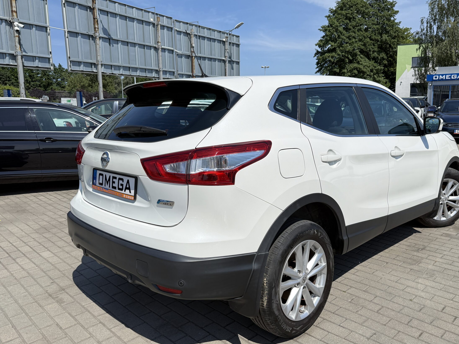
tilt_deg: -9.2
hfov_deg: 63.3
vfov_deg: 49.8
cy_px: 168
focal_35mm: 28
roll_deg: +0.1
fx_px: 371
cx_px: 255
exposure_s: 1/3584
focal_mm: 6.76
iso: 100
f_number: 1.78
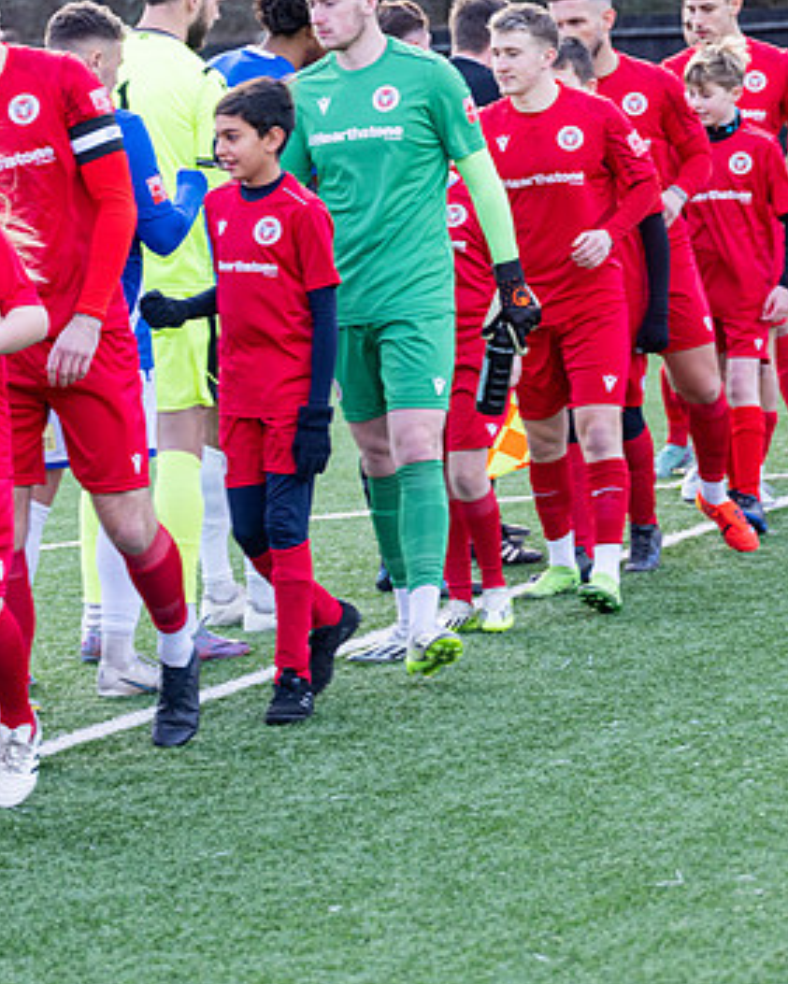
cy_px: 437
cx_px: 198
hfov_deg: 8.4
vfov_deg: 10.5
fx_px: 5362
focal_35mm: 184
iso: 400
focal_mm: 98
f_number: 4
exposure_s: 1/320
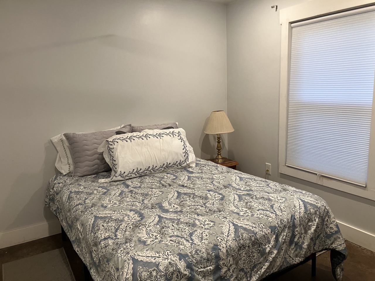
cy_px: 140
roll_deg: +1.8
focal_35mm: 28
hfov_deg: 63.4
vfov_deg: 49.7
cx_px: 188
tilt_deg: -9.2
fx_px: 303
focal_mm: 3.99
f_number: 1.8
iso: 100
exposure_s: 1/60
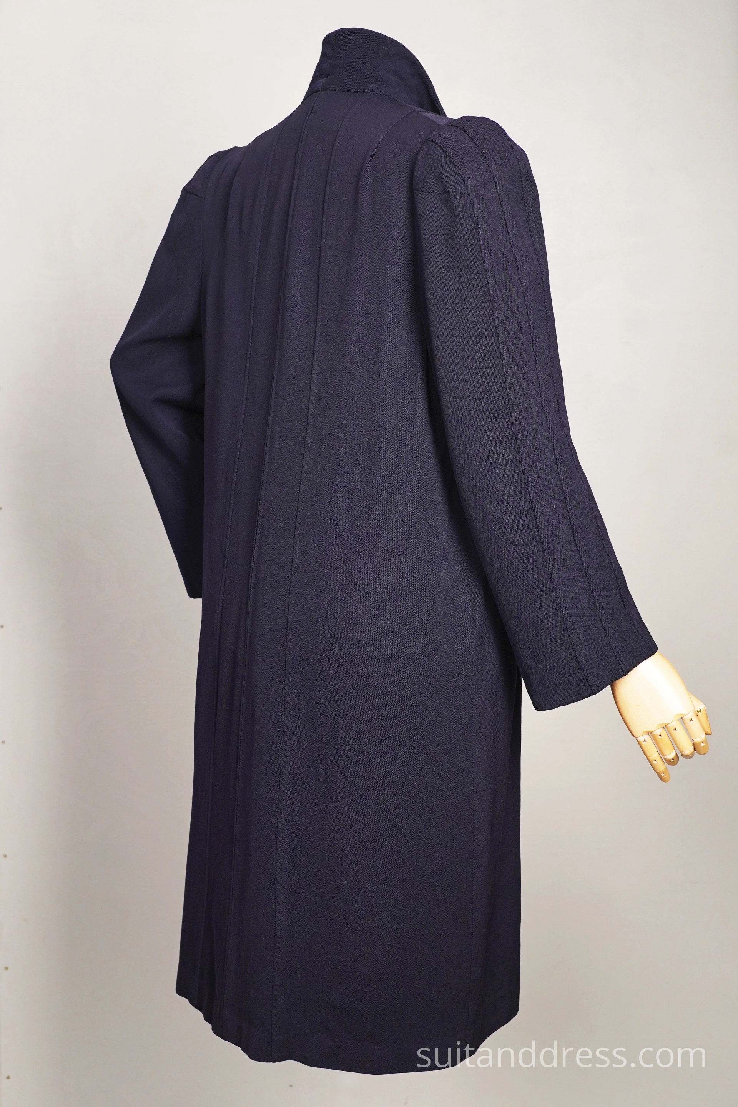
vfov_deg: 41.1
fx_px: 1476
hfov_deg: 28.1
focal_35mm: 48
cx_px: 369
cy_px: 554
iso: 320
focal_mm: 32
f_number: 7.1
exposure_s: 1/25
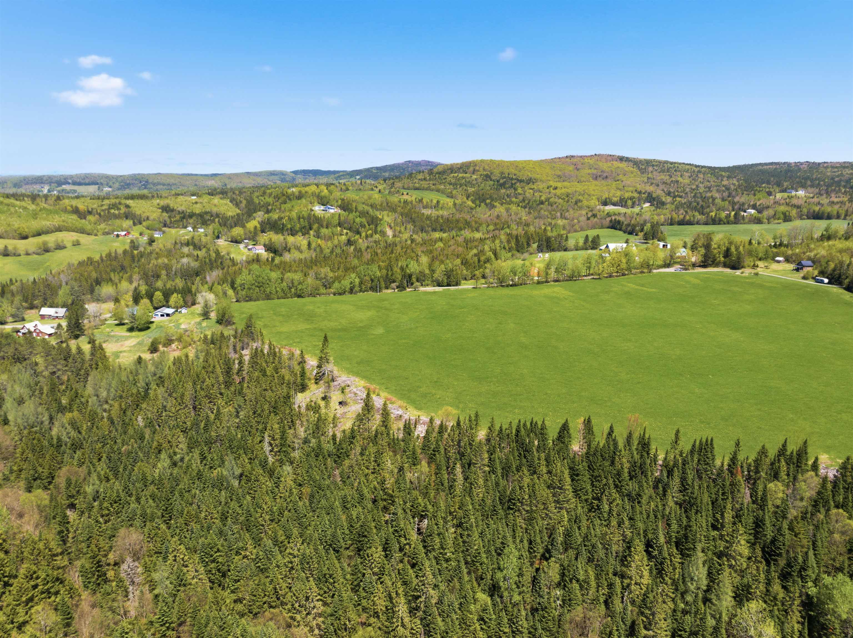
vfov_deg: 56.8
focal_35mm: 24
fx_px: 591
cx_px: 426
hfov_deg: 71.6
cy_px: 319
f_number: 2.8
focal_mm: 12.3
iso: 120
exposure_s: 1/1000
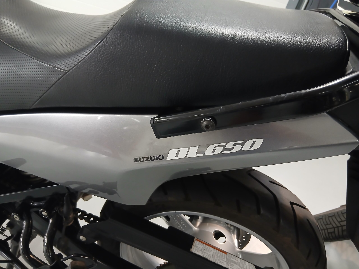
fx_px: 270
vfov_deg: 53.1
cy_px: 134
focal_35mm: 26
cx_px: 180
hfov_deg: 67.3
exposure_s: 1/33.3
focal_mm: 3.98
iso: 320
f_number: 1.8
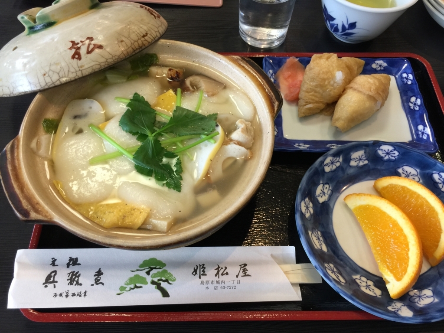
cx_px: 222
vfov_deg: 48.2
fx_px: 372
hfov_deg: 61.7
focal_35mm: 29
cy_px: 166
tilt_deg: -58.2
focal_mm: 4.15
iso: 40
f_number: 2.2
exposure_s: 1/15
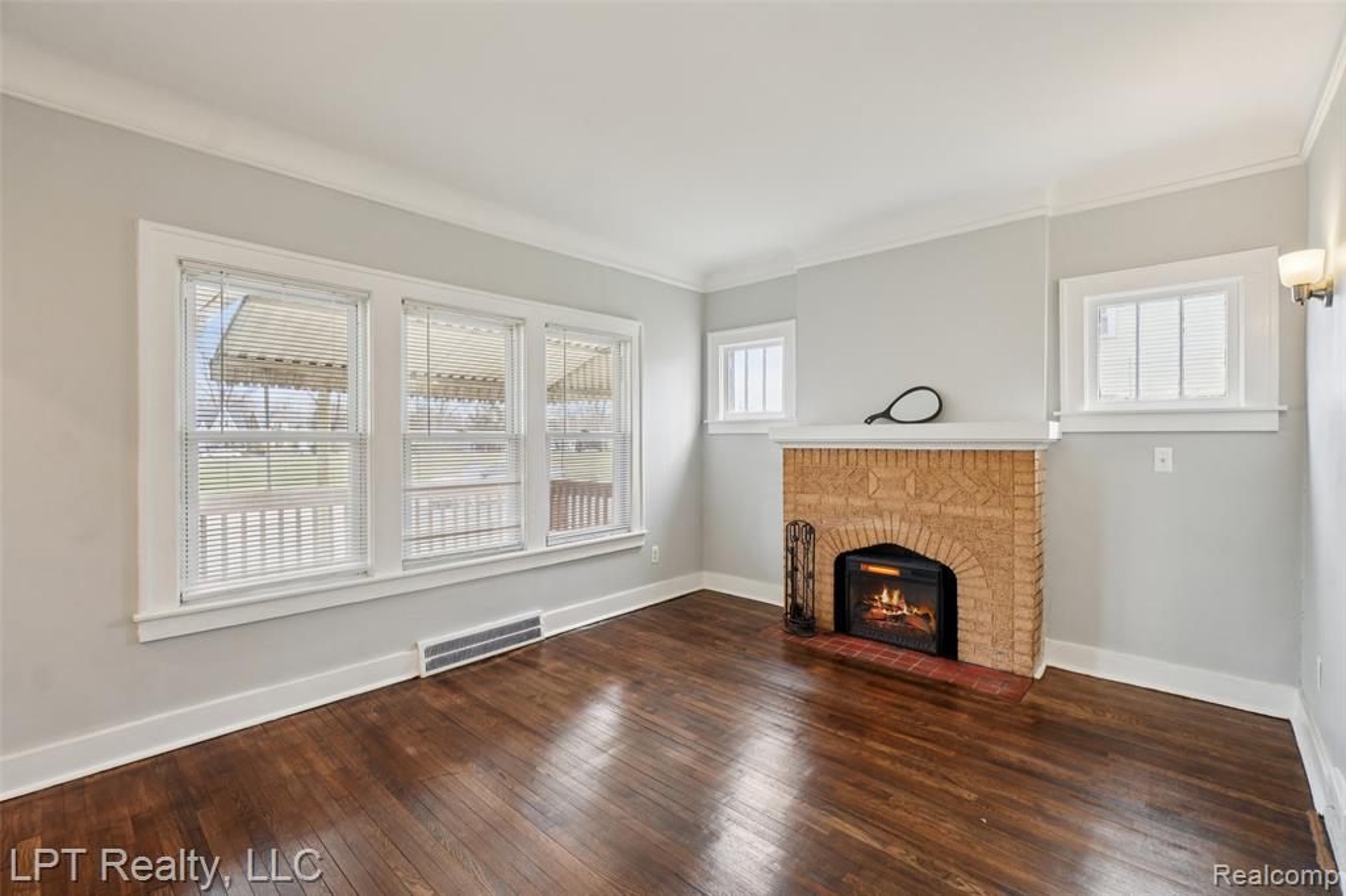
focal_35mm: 15
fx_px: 561
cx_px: 673
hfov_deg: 100.4
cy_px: 448
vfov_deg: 77.3
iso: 400
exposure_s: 1/15
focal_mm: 10
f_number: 8
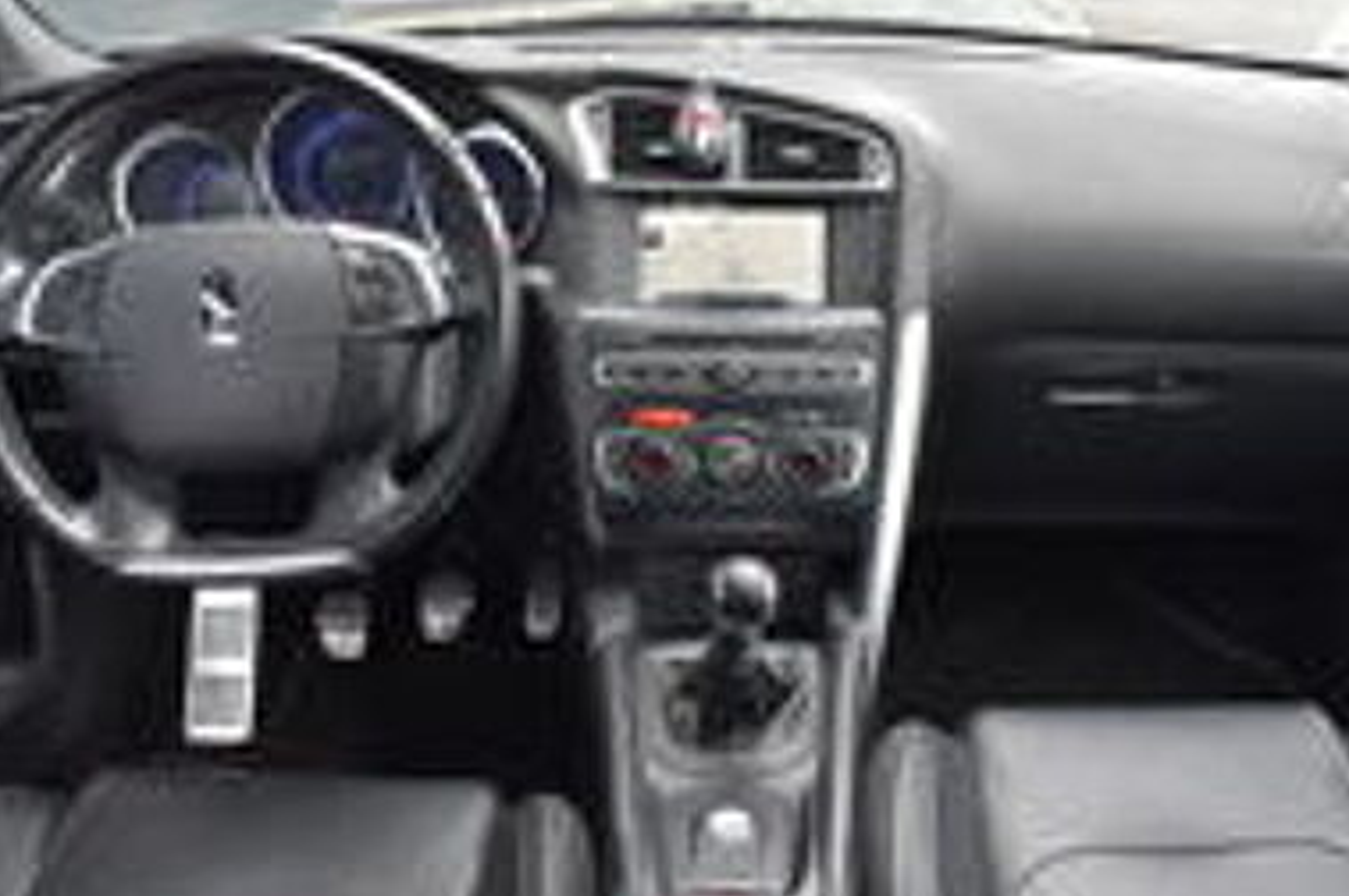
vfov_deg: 35.0
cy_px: 407
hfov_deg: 50.5
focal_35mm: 38
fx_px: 1423
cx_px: 783
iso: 400
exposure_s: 1/100
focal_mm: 20
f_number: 5
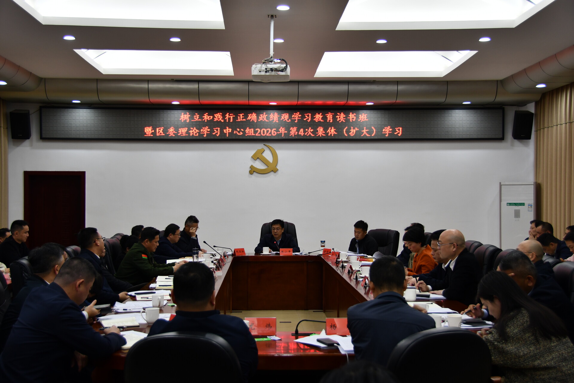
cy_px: 192
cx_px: 287
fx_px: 813
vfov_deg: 26.5
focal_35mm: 51
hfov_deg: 38.9
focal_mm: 34
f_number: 4.2
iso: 250
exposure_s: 1/50
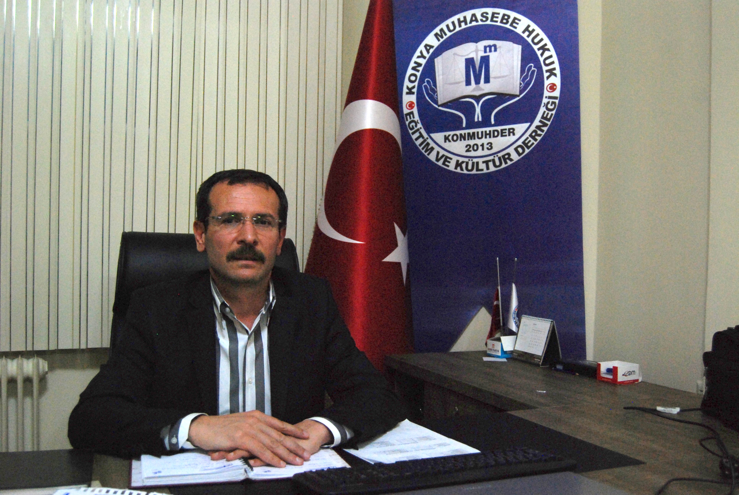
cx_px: 370
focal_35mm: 36
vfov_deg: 37.0
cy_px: 248
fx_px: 740
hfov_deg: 53.1
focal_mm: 24
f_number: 4
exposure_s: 1/50
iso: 1000
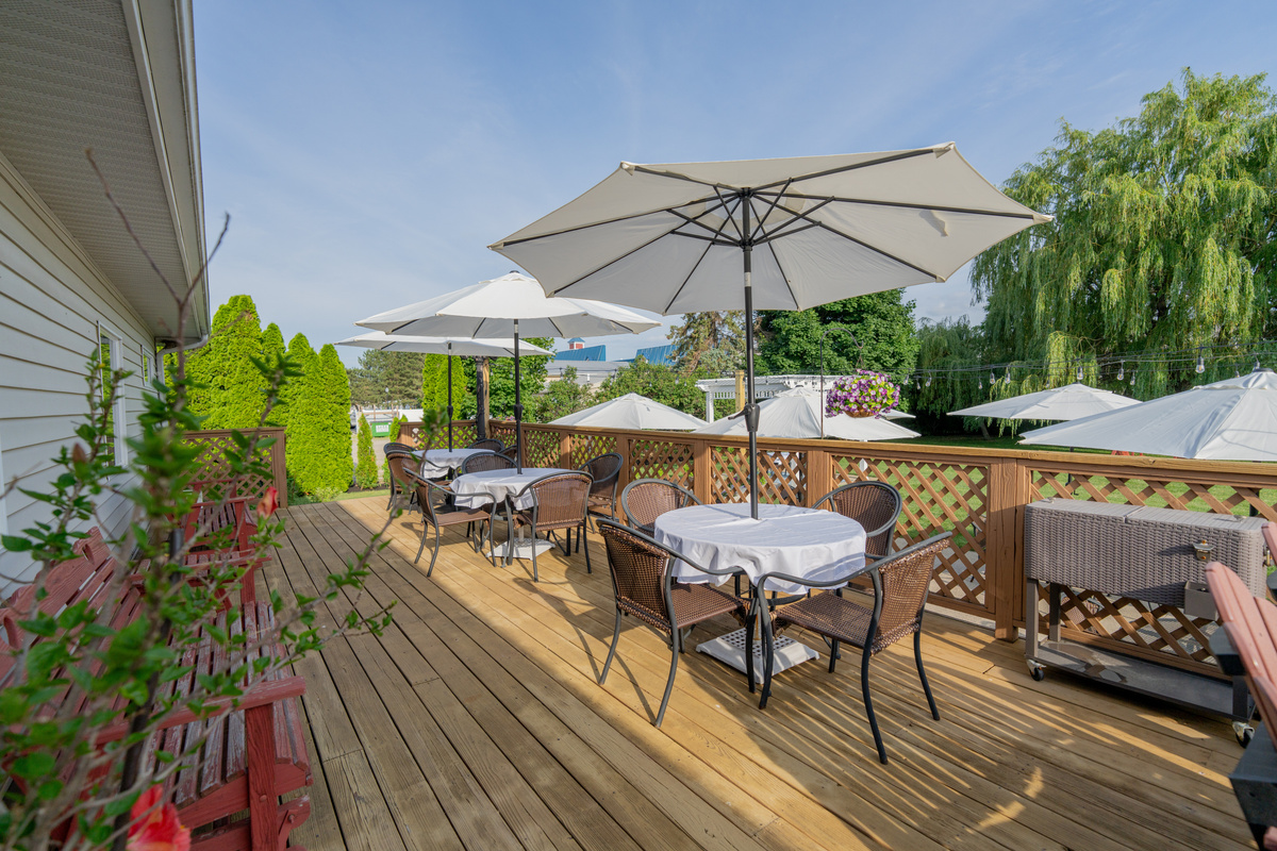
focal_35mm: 16
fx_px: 568
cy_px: 426
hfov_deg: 96.7
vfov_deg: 73.7
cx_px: 638
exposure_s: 1/2500
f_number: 3.2
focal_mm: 16
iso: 100
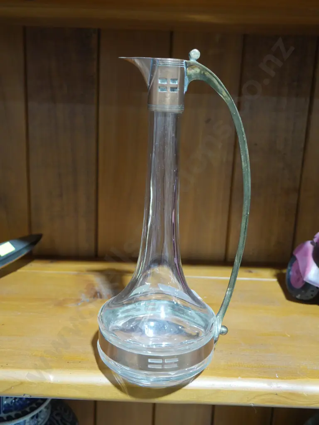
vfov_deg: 51.4
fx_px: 442
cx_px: 160
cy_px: 212
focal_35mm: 36
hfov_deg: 39.7
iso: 2000
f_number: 4
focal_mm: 18
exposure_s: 1/60
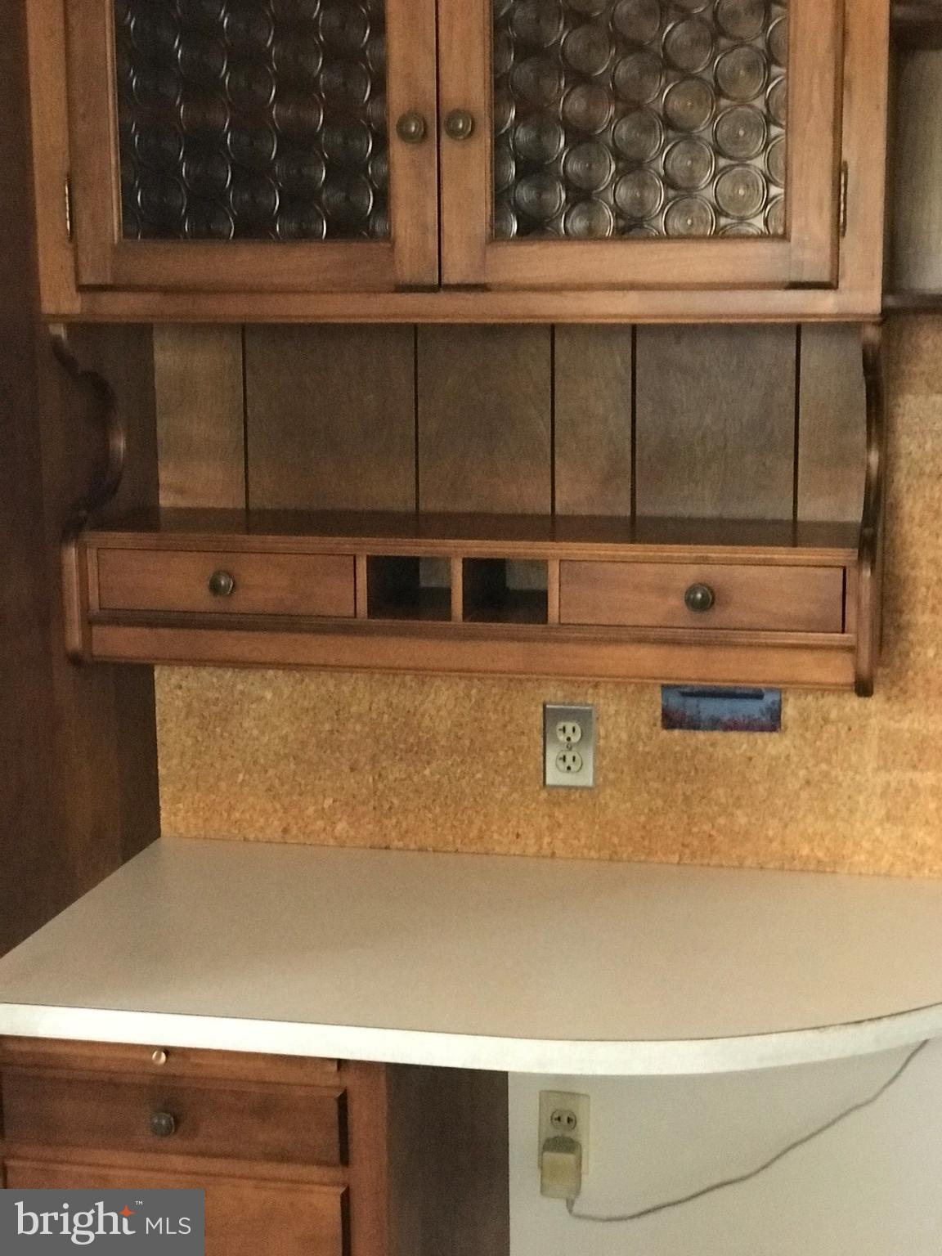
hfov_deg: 25.7
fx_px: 2068
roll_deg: +0.5
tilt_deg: -8.7
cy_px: 628
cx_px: 471
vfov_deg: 33.8
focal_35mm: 57
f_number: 2.8
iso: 1000
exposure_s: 1/60
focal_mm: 6.6
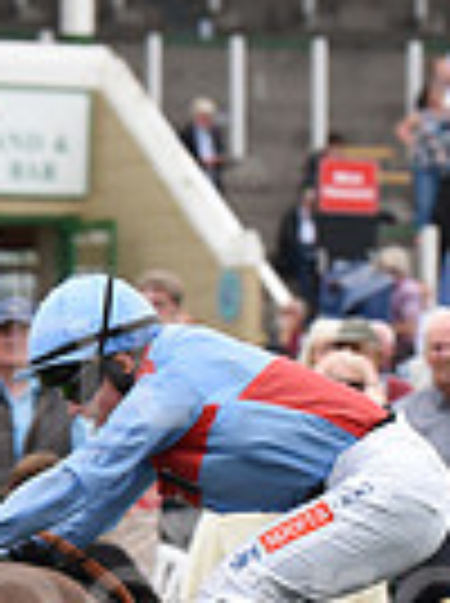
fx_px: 7964
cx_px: -90
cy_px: 646
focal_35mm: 458
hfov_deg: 3.2
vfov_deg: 4.3
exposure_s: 1/2000
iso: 1000
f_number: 4.5
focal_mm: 110
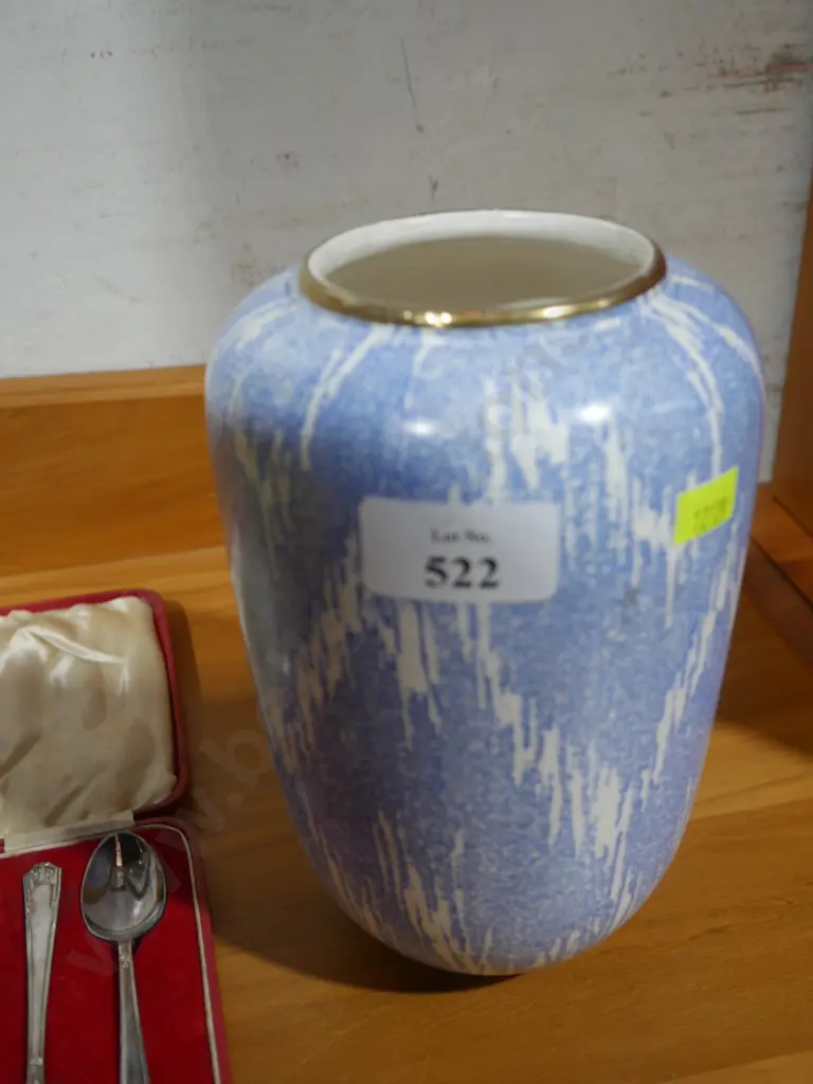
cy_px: 542
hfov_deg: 36.0
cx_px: 406
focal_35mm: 40
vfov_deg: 46.8
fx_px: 1253
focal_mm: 20
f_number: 4.4
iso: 500
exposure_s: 1/60
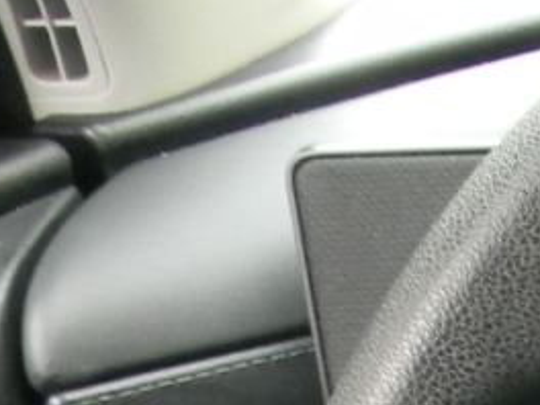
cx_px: 1342
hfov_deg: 10.8
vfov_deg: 8.8
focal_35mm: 153
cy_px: 986
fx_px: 2387
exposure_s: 1/30
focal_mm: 5
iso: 341
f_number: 3.5
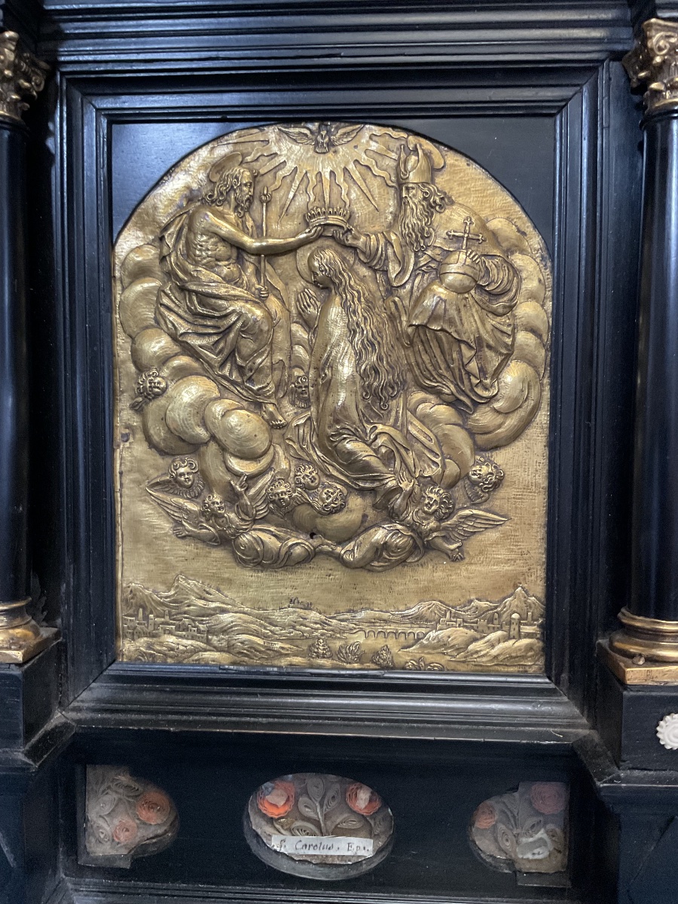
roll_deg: +1.0
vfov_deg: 61.7
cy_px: 452
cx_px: 339
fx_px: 757
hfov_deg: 48.2
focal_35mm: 29
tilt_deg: -7.3
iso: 320
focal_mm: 3
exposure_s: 1/40
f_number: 1.8
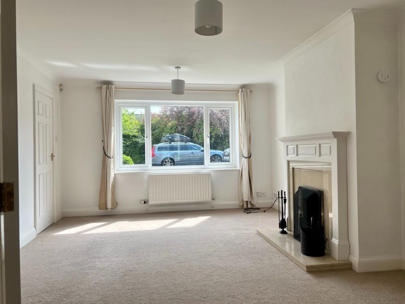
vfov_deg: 51.4
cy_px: 148
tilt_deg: -0.2
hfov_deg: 65.3
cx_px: 209
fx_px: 316
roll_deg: +0.8
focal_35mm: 27
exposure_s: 1/763
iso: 50
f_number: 1.5
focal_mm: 5.7
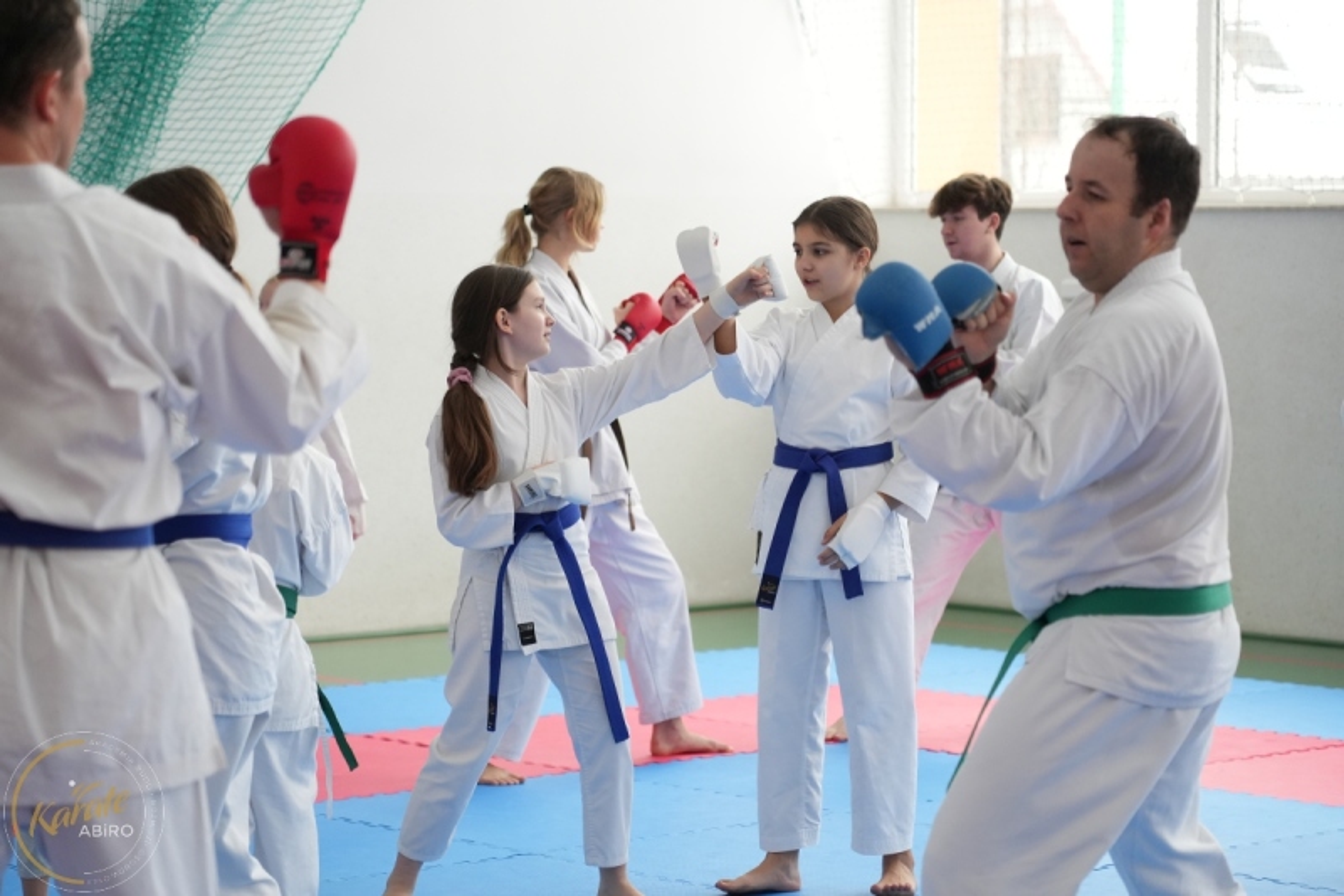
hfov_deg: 19.5
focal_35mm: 105
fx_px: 3919
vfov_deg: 13.0
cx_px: 672
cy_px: 448
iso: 3200
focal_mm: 105
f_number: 4
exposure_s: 1/400
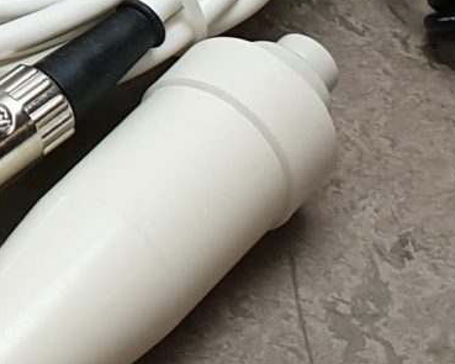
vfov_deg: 8.1
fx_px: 2369
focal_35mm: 176
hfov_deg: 9.8
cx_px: -614
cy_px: -482
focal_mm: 4.3
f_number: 2.4
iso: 80
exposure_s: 1/100
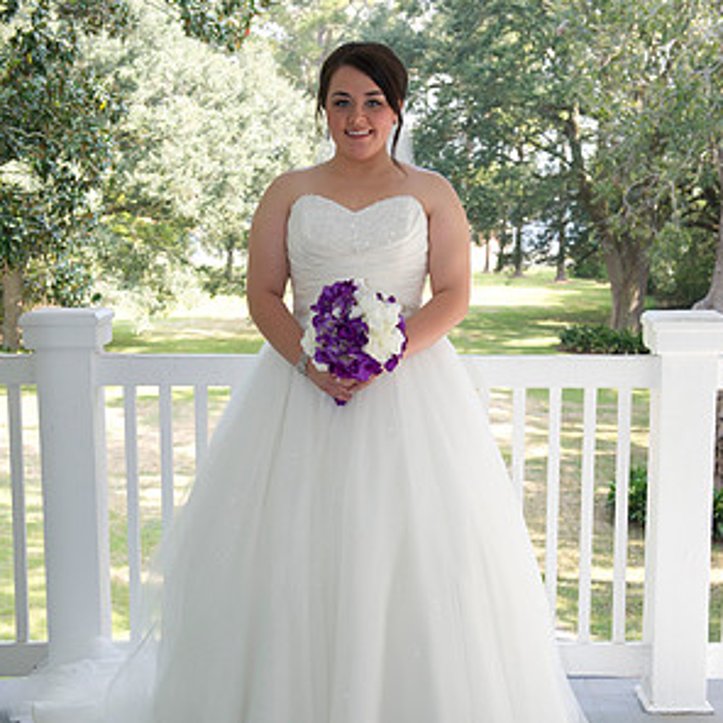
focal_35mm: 58
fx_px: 1371
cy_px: 430
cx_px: 363
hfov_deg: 29.6
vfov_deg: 29.5
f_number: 5.6
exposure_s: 1/125
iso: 320
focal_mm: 45
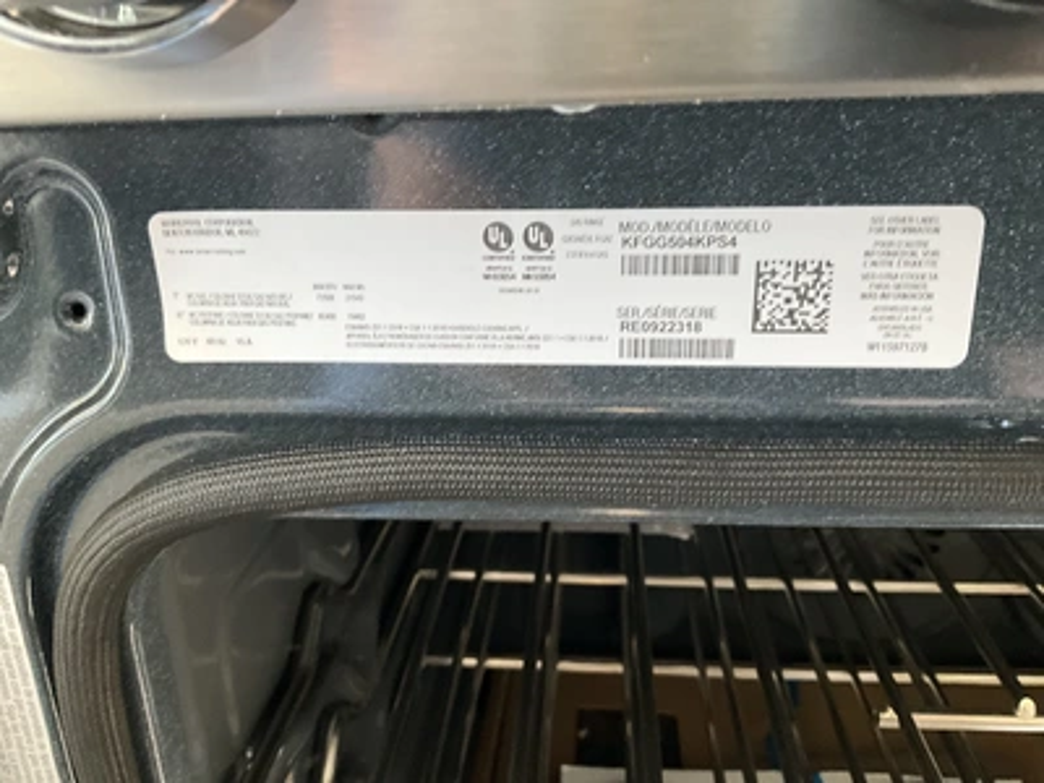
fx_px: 875
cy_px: 392
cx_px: 522
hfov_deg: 61.7
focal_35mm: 29
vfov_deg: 48.2
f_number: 1.8
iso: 250
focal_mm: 3
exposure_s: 1/40
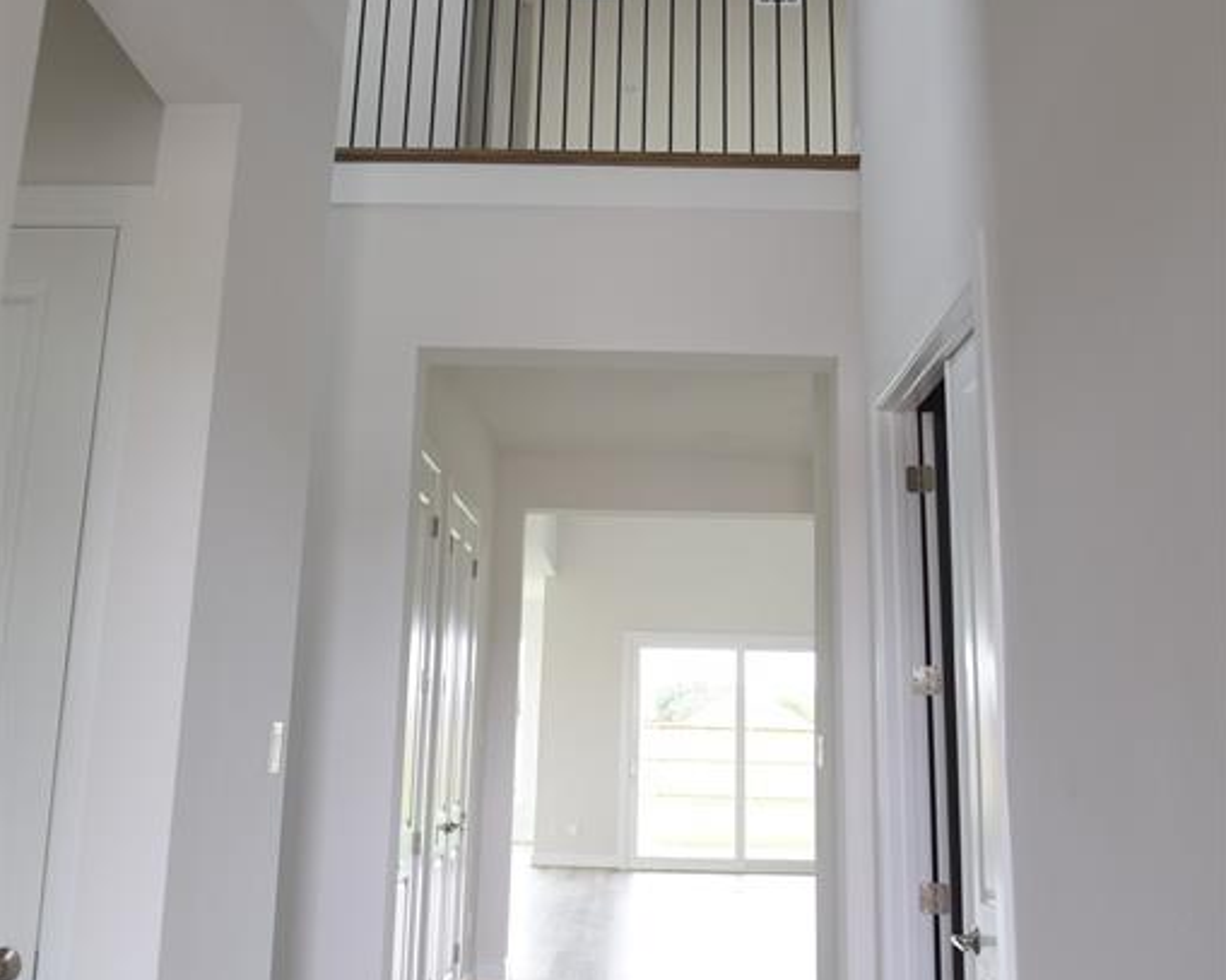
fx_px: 1233
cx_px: 614
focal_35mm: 34
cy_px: 412
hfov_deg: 52.9
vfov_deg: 43.2
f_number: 4
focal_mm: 24
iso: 500
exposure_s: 1/60
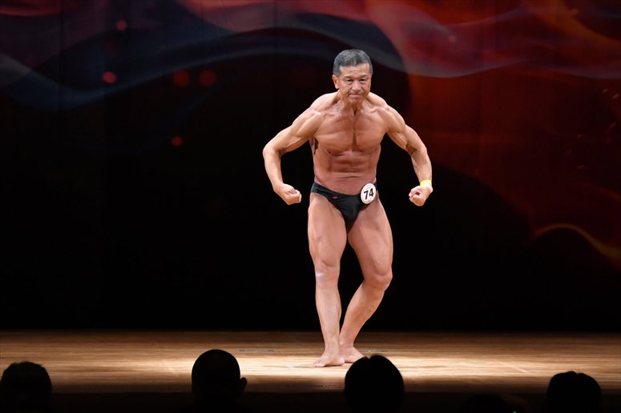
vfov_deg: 5.7
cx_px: 310
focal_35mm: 240
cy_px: 206
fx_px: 4138
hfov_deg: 8.6
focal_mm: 160
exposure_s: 1/400
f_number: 5.6
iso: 4000
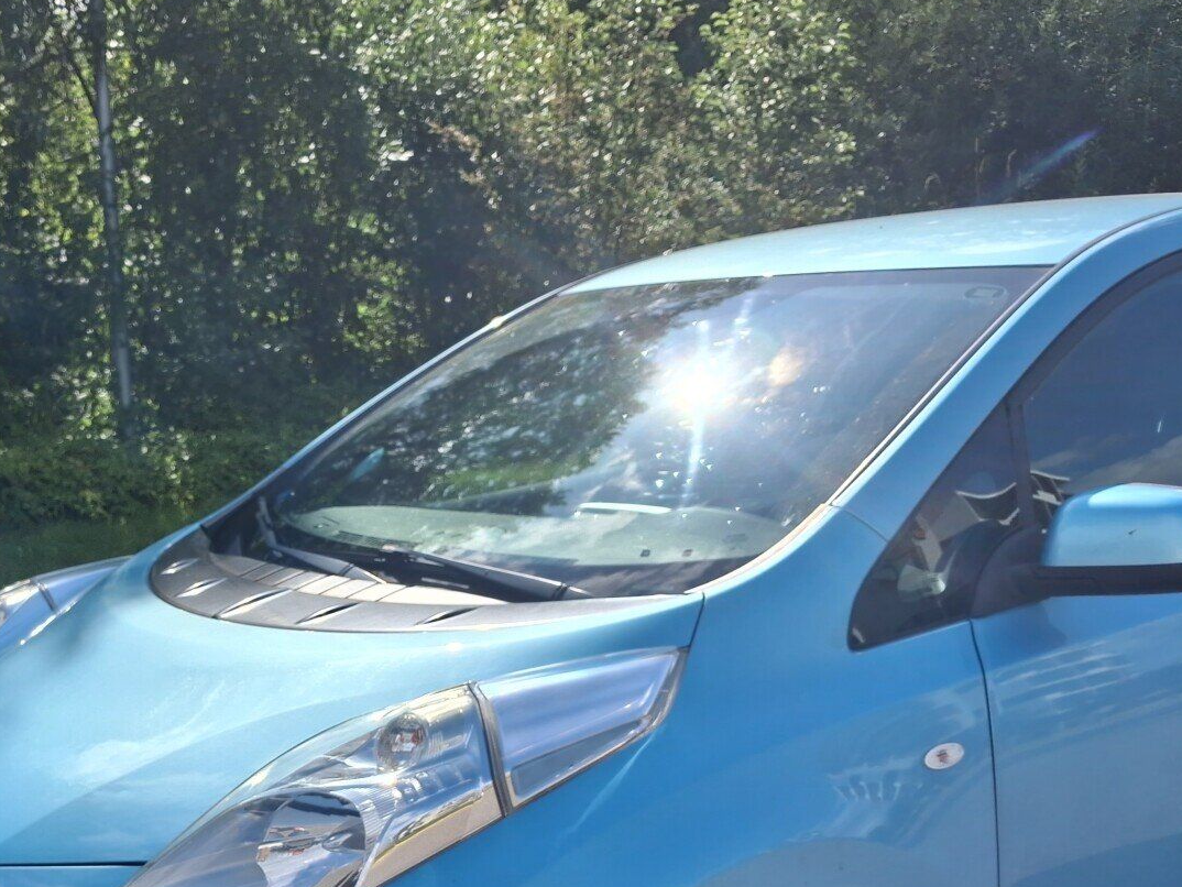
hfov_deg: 37.3
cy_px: 683
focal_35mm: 49
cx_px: 207
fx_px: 1674
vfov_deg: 29.2
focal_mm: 4
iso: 25
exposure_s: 1/609
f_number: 1.8
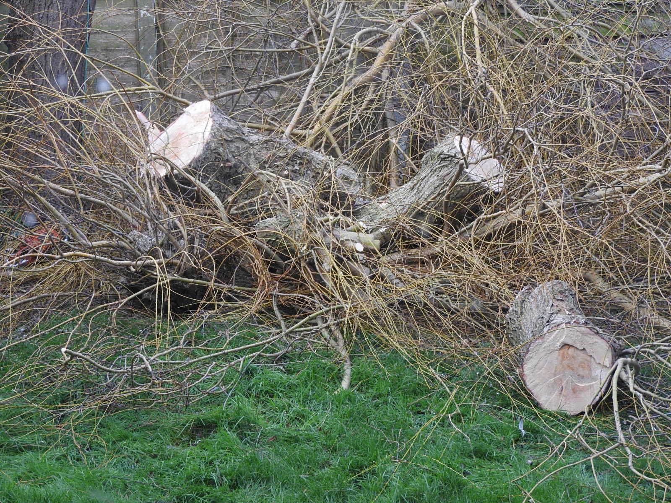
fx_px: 1841
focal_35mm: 95
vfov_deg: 15.6
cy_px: 252
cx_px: 336
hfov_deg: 20.7
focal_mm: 17
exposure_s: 1/60
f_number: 4.8
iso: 200
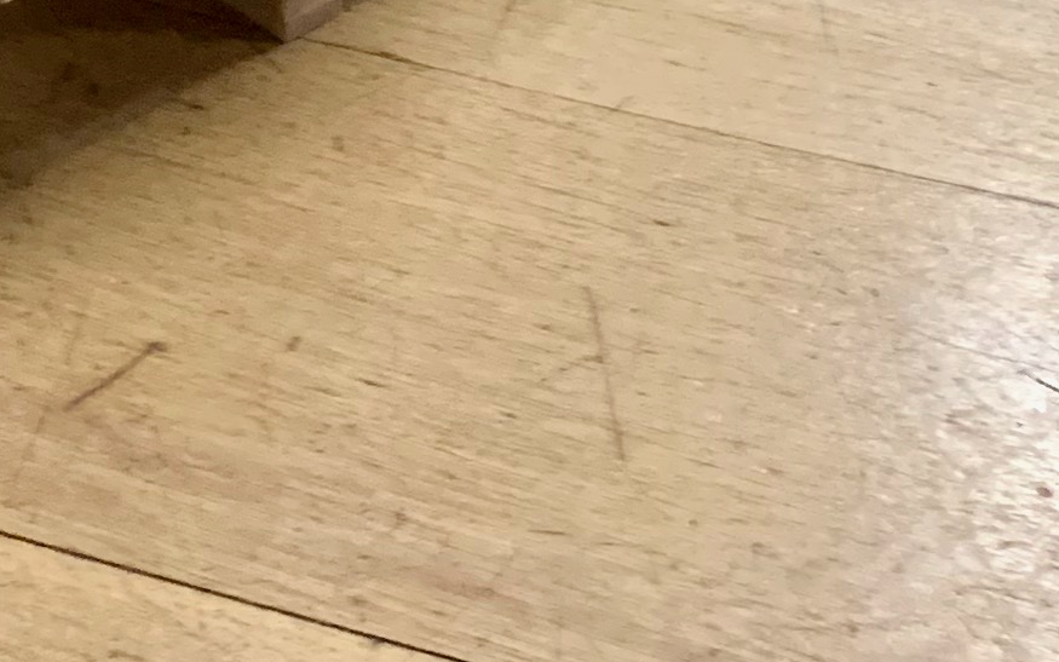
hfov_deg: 15.6
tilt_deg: -25.6
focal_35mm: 127
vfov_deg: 9.5
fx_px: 3666
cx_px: -310
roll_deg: +1.7
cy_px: -744
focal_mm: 4.25
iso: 250
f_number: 1.8
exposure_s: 1/33
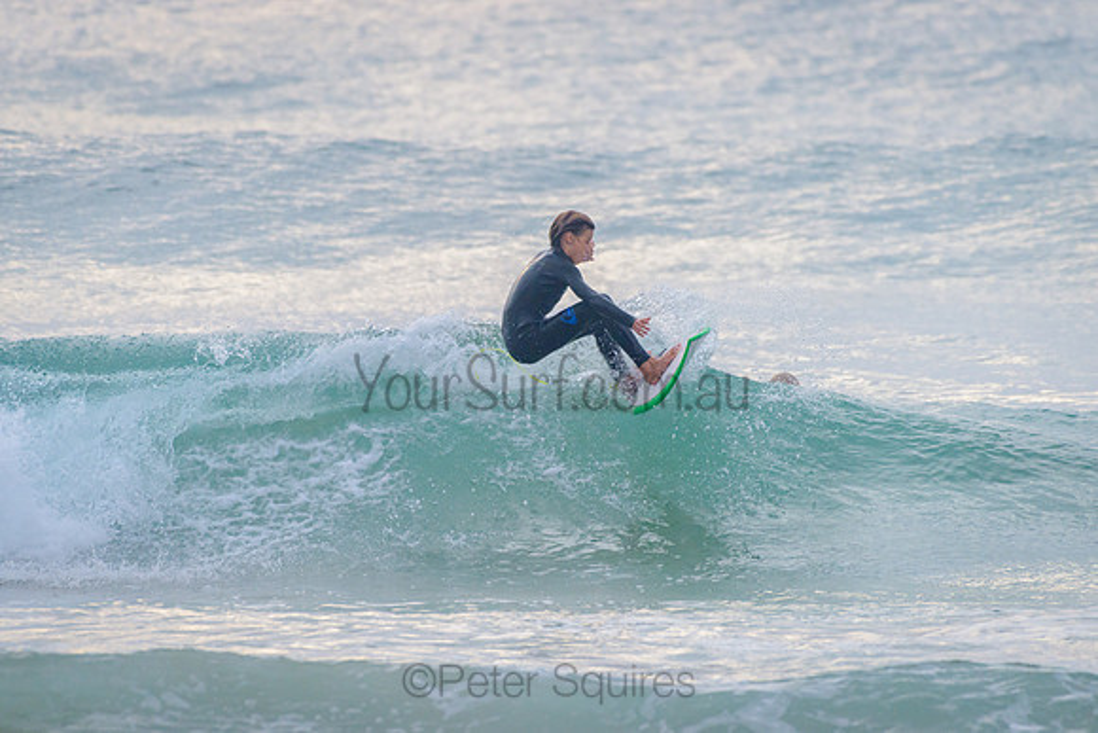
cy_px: 360
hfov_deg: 3.4
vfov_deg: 2.2
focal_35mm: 613
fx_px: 18704
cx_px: 532
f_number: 5.6
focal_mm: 500
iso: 560
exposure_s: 1/1250
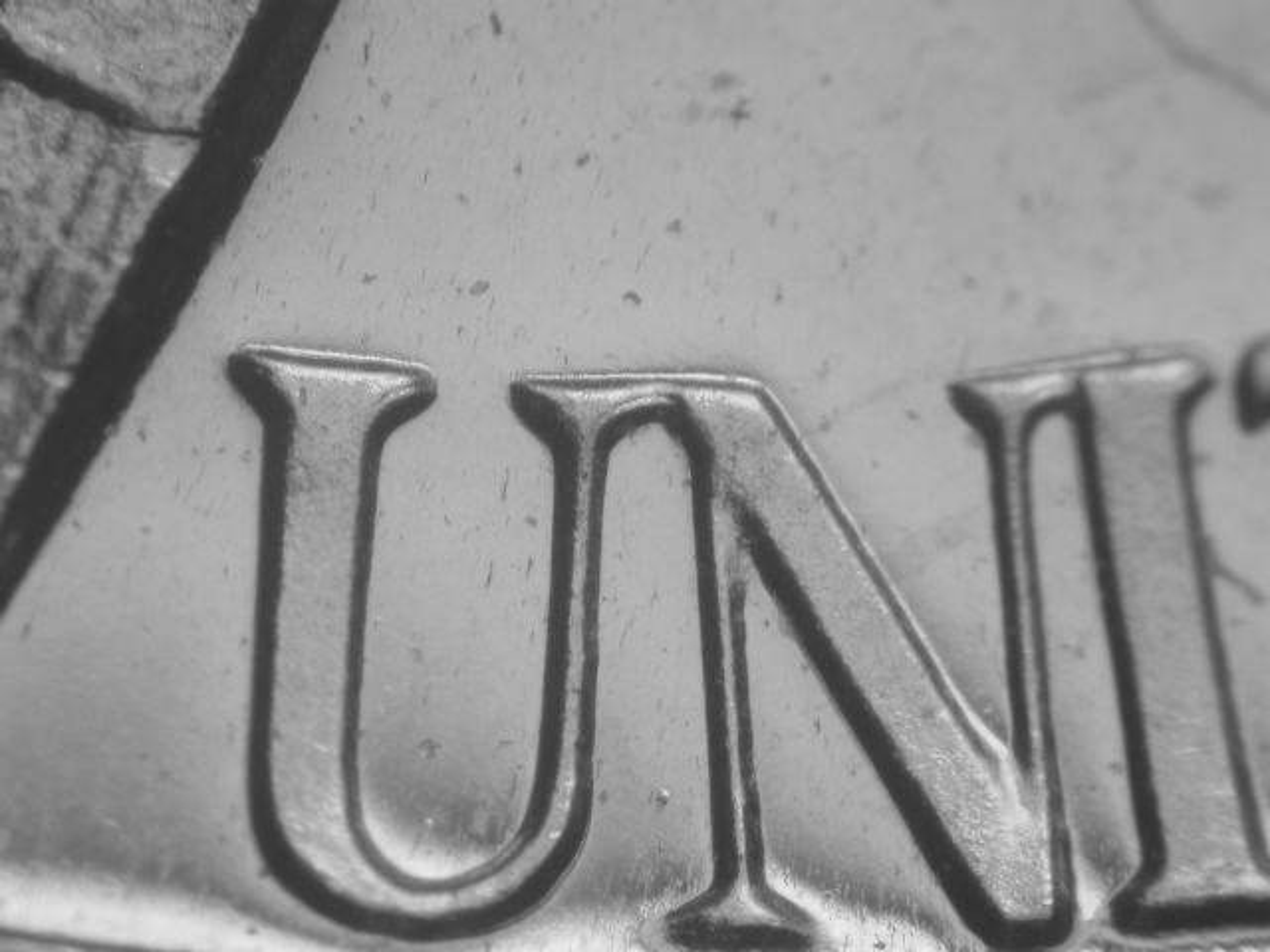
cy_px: 476
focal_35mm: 134
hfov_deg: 14.7
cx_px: 635
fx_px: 4916
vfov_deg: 11.1
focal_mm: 27.7
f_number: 4.6
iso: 100
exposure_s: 1/18.3
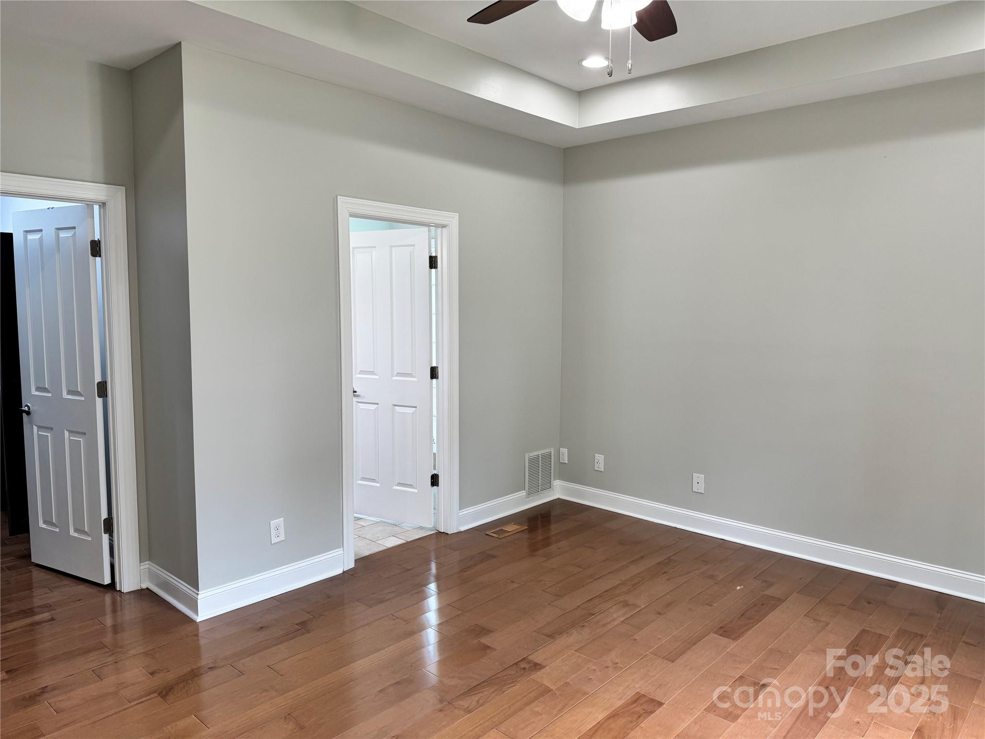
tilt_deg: -5.7
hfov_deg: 71.6
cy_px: 370
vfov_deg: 56.8
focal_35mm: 24
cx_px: 492
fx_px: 683
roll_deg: -0.1
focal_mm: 6.76
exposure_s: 1/120
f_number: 1.78
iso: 125
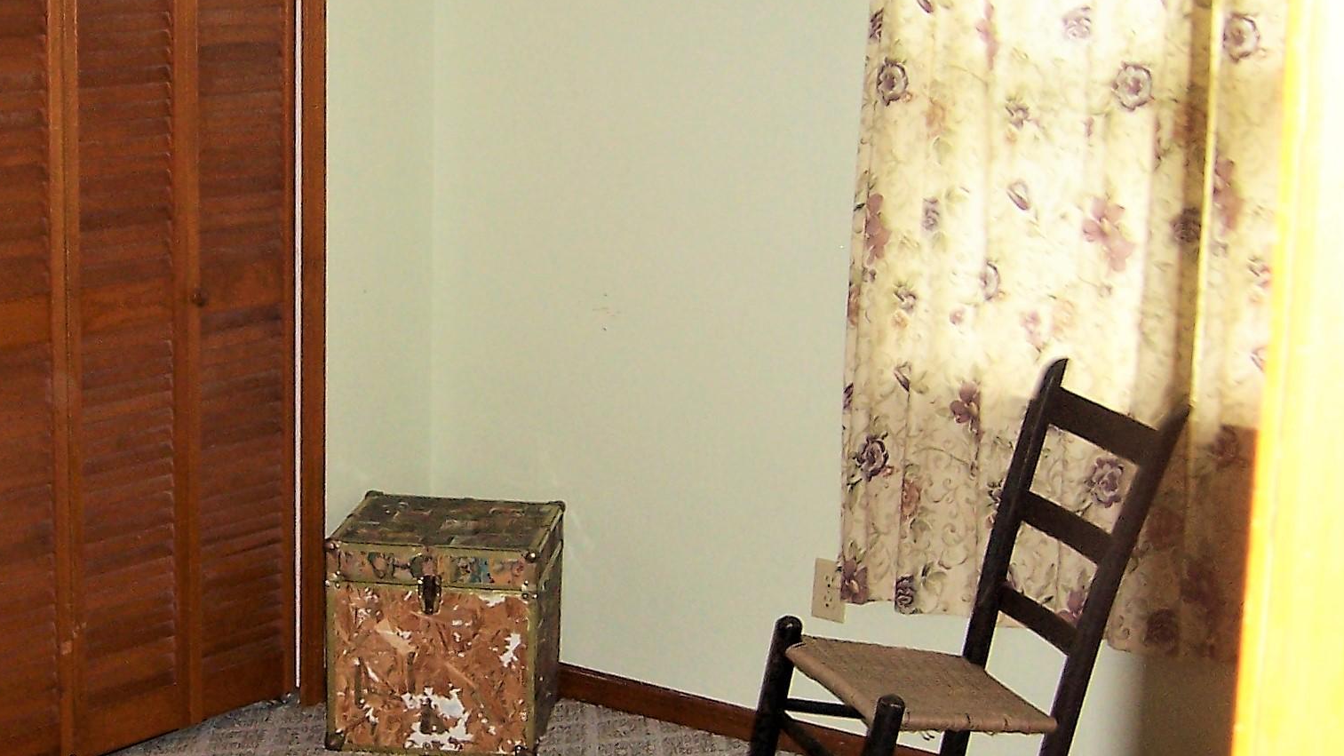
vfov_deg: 18.8
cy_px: 429
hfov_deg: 32.4
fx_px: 2281
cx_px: 389
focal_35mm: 64
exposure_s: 1/60
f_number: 3
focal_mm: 6
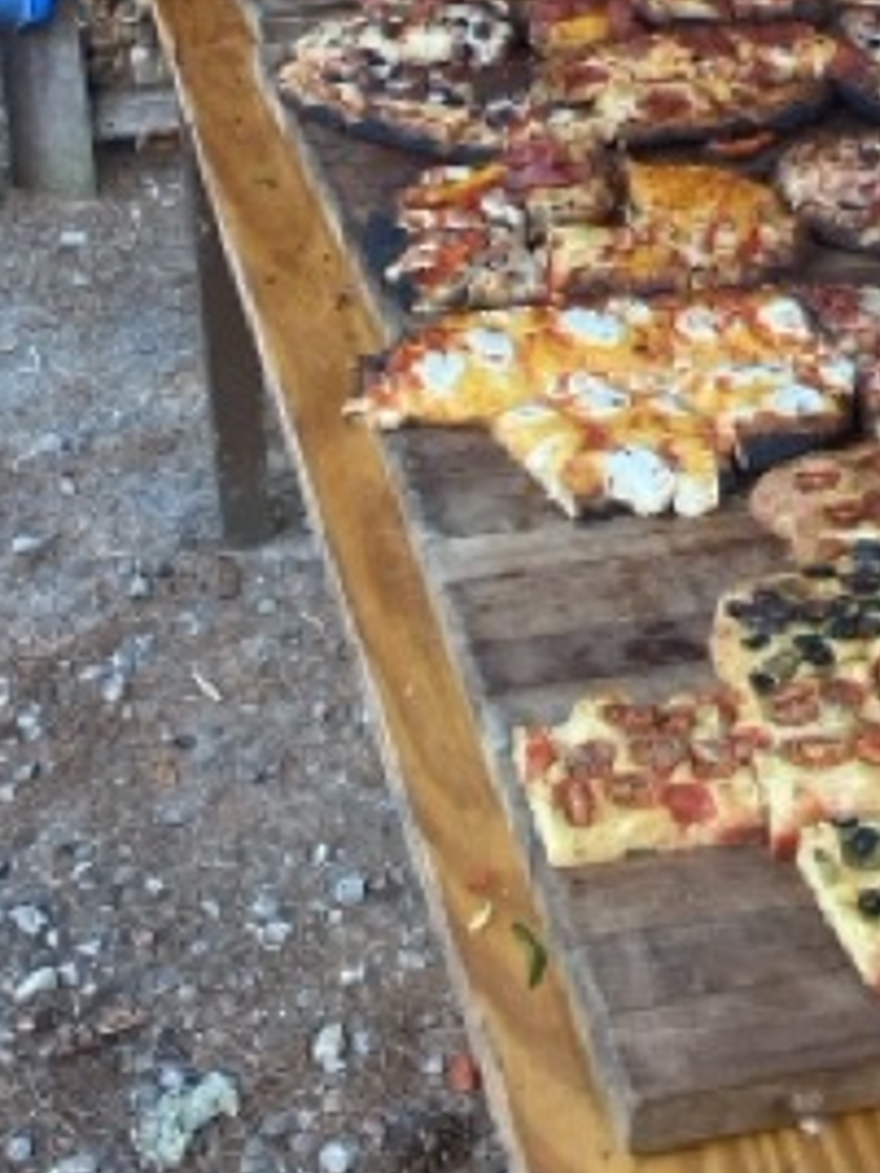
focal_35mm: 62
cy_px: 144
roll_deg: +1.0
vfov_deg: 30.0
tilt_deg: -24.9
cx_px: 508
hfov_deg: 23.6
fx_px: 2102
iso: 320
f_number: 1.8
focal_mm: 4.25
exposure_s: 1/60
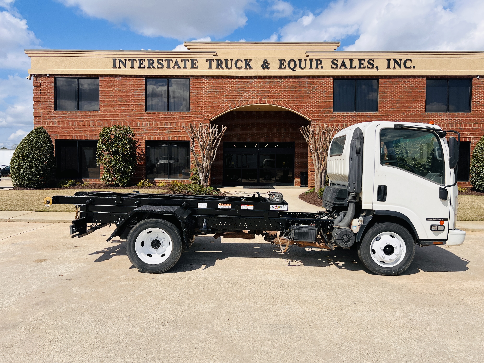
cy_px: 182
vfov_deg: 53.1
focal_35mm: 26
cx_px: 242
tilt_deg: -1.6
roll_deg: +0.1
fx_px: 364
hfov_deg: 67.3
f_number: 1.5
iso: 50
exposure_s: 1/6579
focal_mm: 5.7
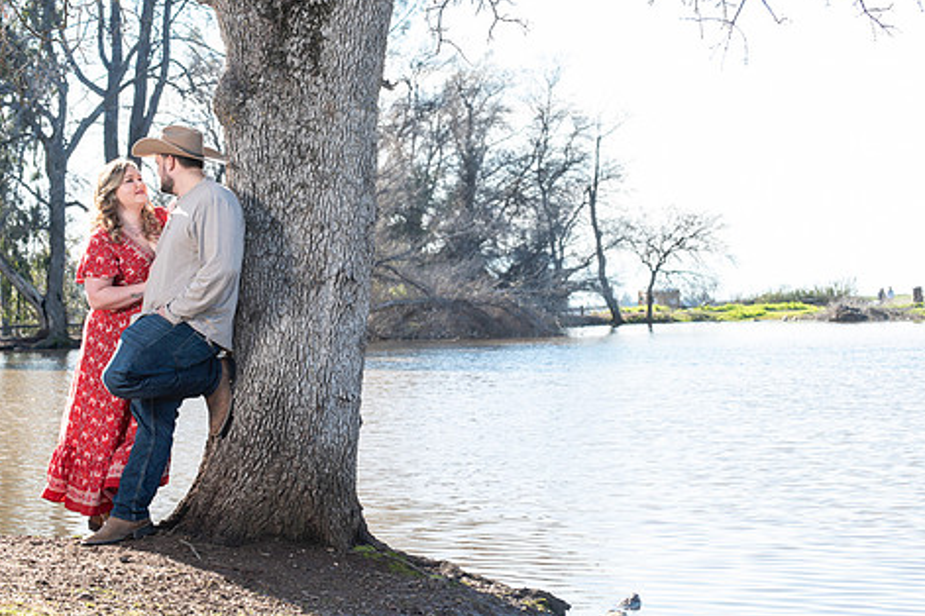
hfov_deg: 19.3
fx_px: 2723
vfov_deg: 12.9
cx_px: 462
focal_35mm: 106
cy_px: 272
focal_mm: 86
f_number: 5.6
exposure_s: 1/250
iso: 160
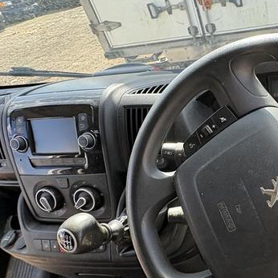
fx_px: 291
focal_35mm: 32
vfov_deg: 50.7
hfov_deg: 45.0
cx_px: 264
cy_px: 170
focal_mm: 2.22
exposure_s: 1/130
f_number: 2.2
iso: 100
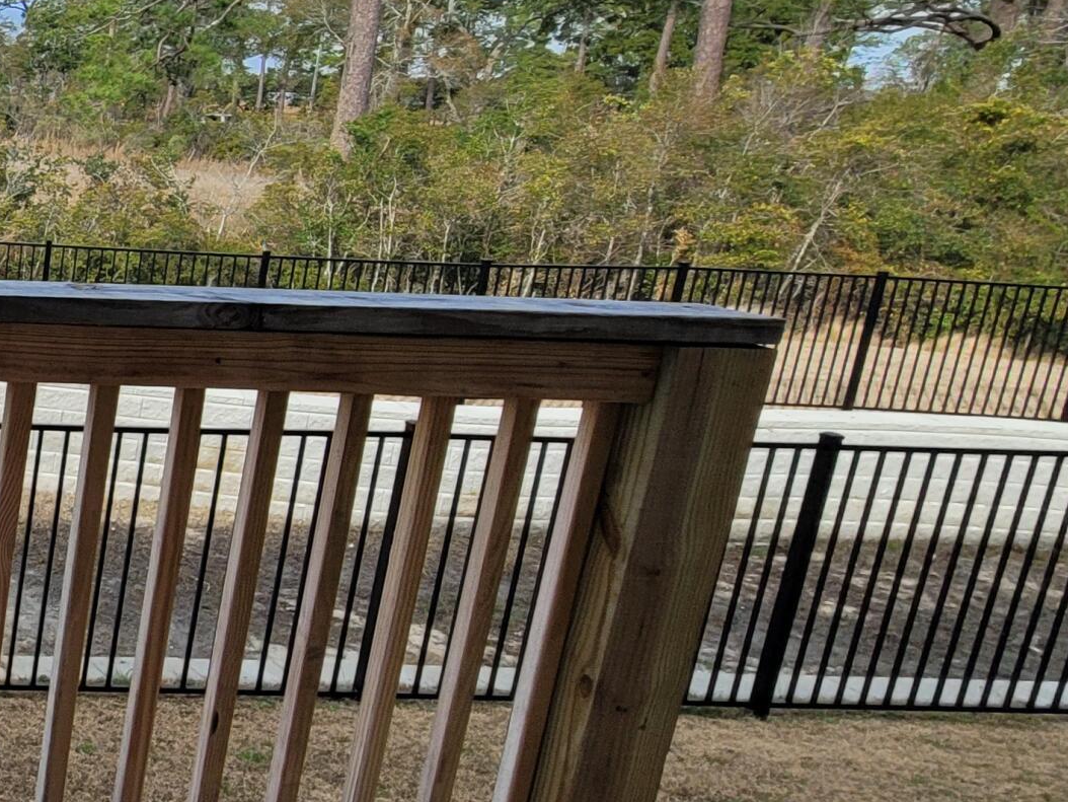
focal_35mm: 37
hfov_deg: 31.9
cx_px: -436
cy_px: 354
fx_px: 1142
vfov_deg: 38.6
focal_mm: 2.2
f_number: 2.2
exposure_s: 1/1318
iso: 50
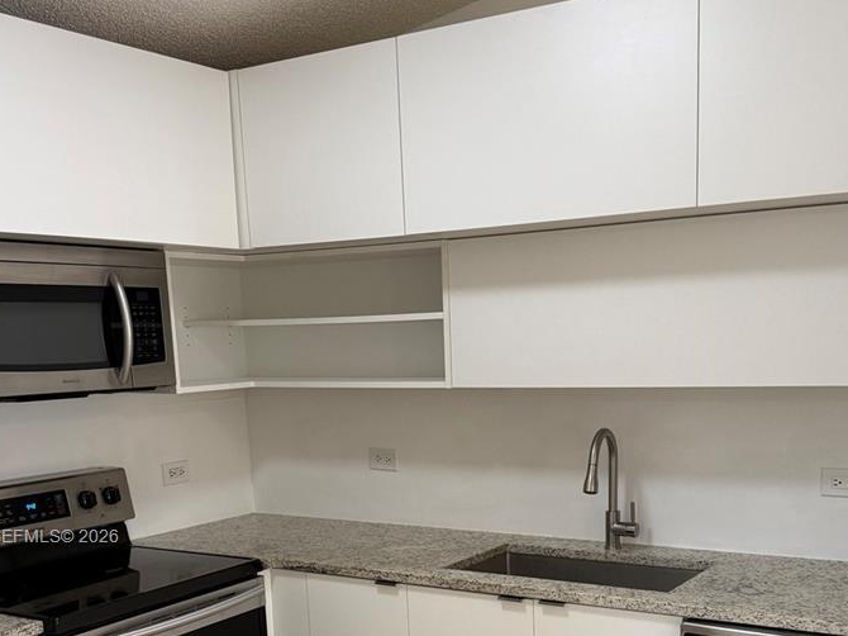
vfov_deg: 32.3
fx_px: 1053
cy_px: 538
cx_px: 454
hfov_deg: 43.8
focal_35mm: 43
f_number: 1.78
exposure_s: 1/120
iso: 200
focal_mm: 6.76
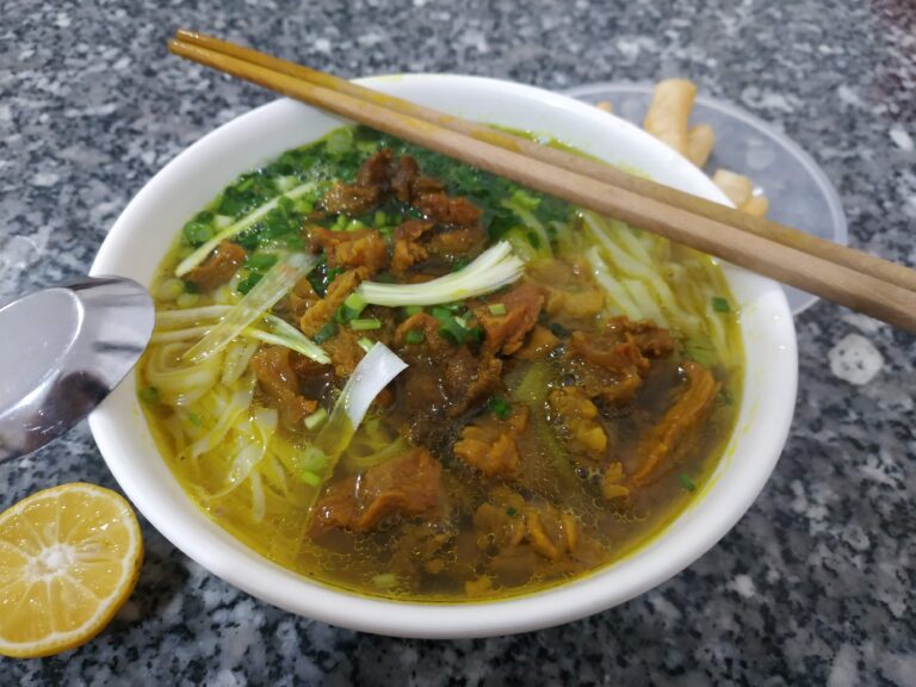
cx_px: 458
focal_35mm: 24
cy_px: 344
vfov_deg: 56.8
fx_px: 635
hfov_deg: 71.6
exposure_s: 1/20
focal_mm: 3.94
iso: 400
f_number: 1.9
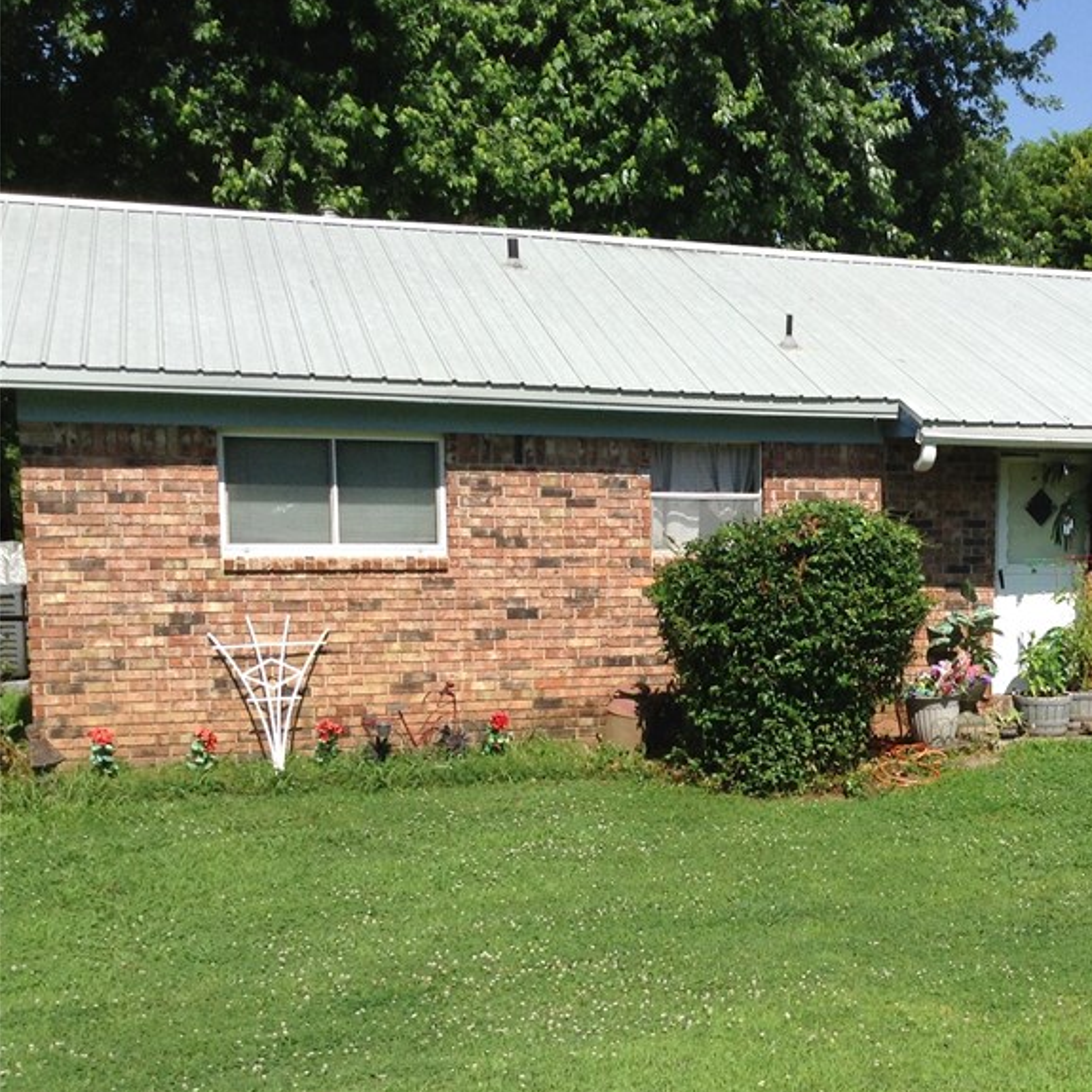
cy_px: 693
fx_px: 1856
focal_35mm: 52
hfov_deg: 31.3
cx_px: 972
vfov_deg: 32.6
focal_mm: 3.3
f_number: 2.4
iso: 25
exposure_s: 1/1259
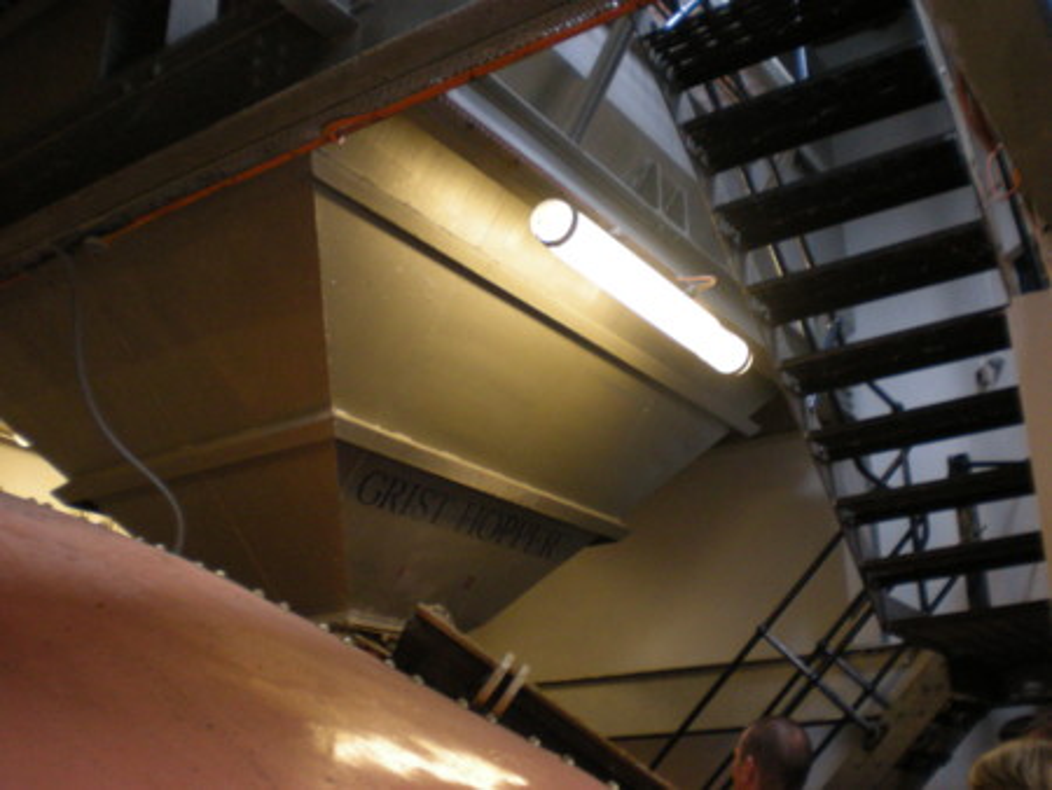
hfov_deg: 49.0
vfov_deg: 37.8
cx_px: 526
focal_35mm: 38
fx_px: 1155
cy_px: 395
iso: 341
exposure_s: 1/15
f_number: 3.1
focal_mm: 6.3
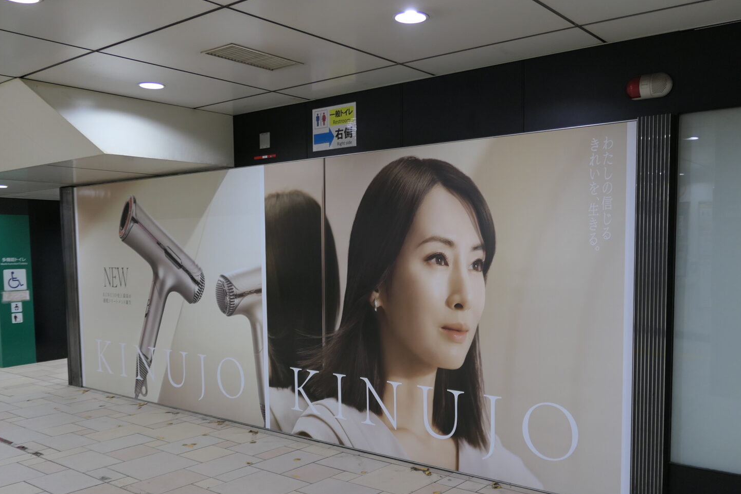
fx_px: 659
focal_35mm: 32
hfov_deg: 58.6
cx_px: 407
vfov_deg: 40.9
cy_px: 304
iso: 125
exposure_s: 1/125
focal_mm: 8.8
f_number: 1.4
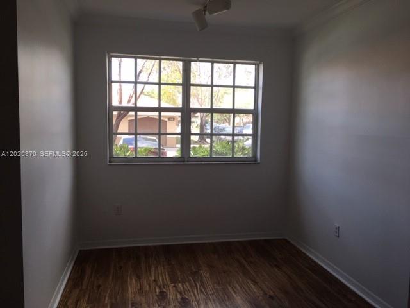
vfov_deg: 48.2
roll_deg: -1.2
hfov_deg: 61.7
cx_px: 205
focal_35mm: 29
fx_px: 343
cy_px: 154
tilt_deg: -4.4
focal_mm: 4.15
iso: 25
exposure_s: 1/120
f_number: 2.2
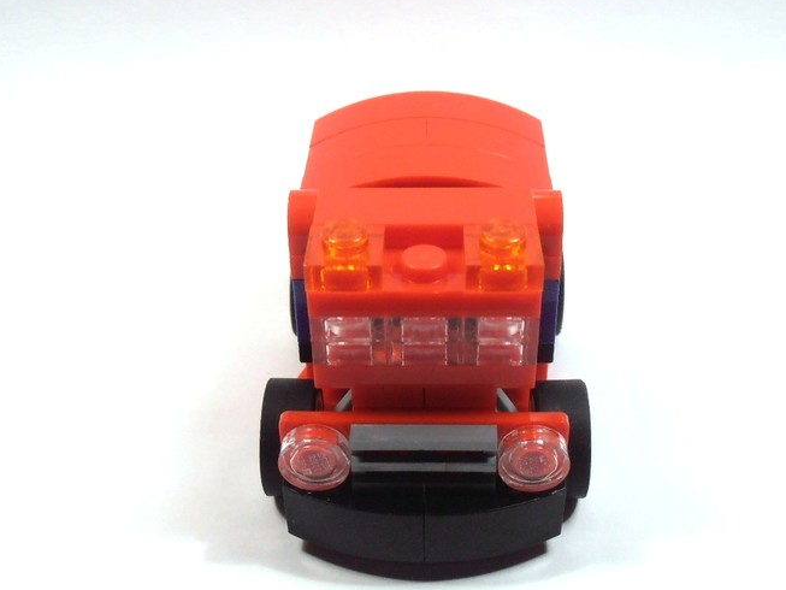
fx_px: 1158
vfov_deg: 28.6
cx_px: 415
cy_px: 294
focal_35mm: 51
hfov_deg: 37.5
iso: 80
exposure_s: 1/60
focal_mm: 6.61
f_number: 3.9
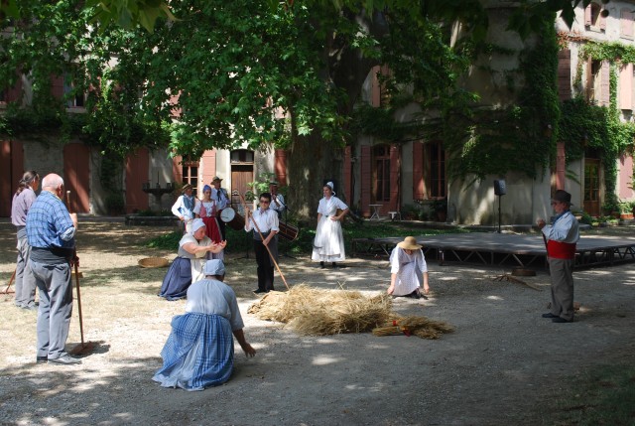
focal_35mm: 45
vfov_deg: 30.0
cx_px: 318
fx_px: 795
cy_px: 213
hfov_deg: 43.5
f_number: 6.3
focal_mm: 30
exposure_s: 1/125
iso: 100
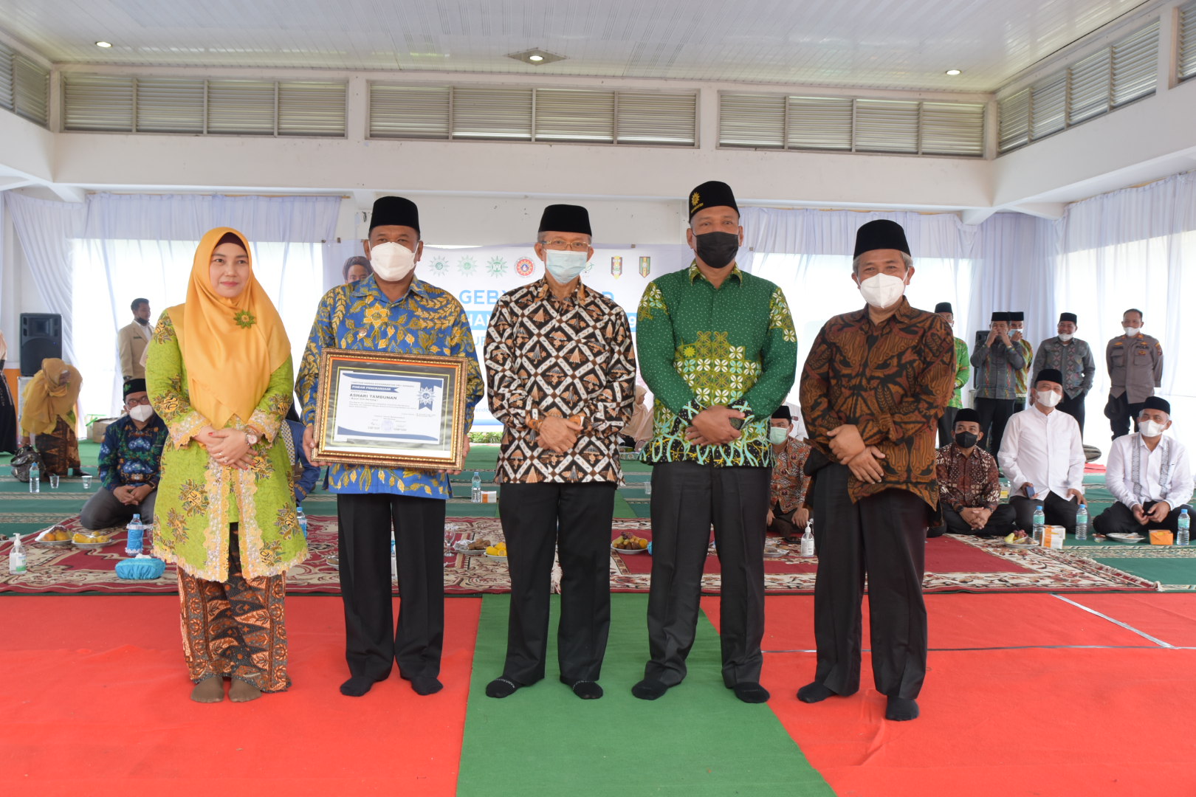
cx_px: 598
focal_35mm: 30
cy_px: 398
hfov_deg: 61.9
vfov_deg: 43.6
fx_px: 997
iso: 400
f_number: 5
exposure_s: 1/60
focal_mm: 20
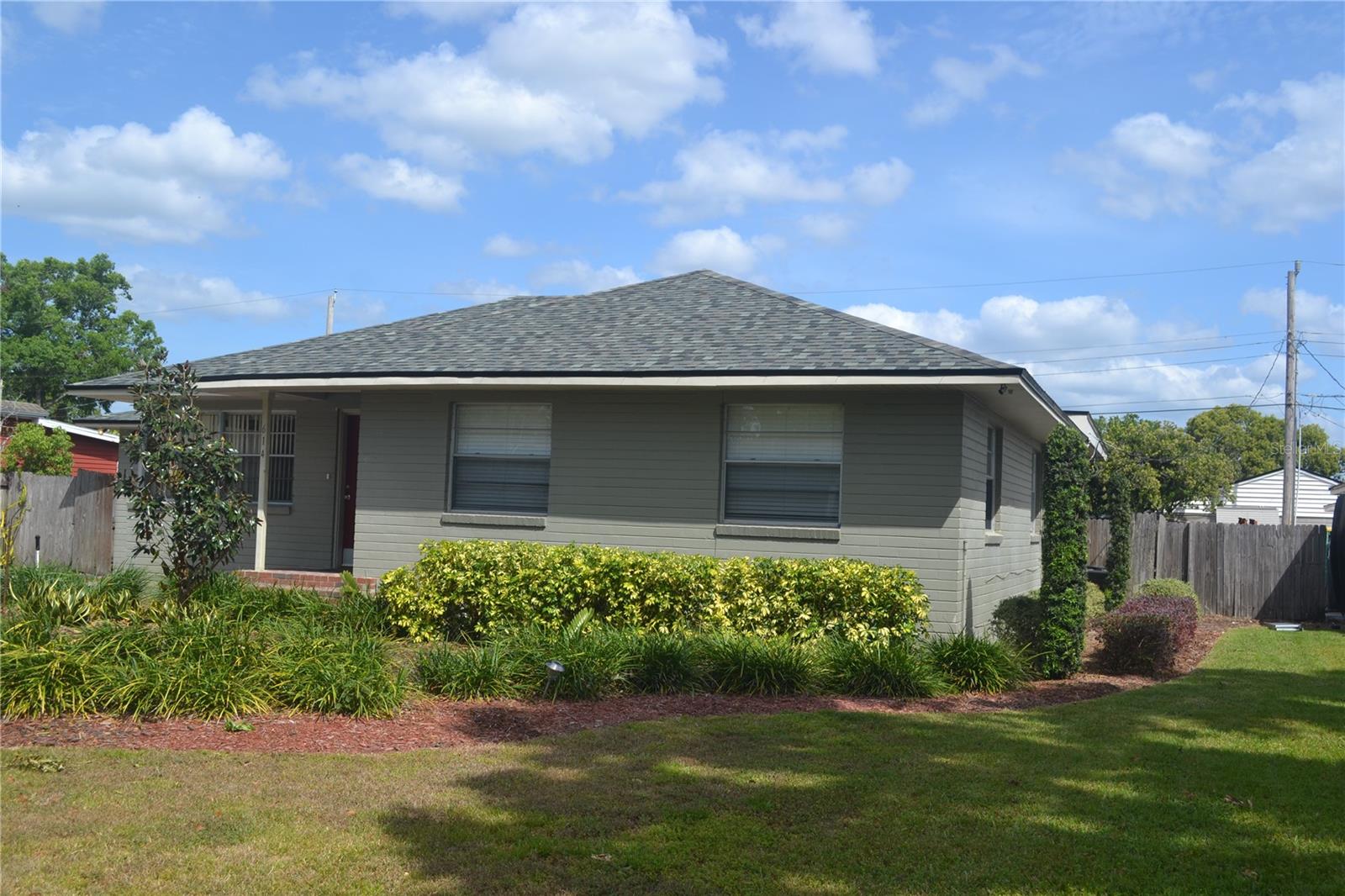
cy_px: 448
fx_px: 1233
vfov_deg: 40.0
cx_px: 672
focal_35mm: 33
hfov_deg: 57.2
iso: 100
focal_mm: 22
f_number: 8
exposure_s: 1/250
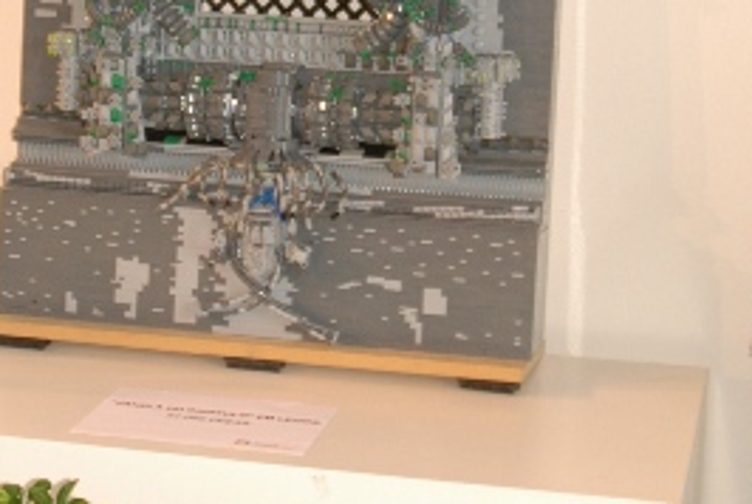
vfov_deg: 12.5
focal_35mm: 108
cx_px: 276
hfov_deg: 18.9
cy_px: -68
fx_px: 2258
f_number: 3.8
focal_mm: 24
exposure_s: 1/60
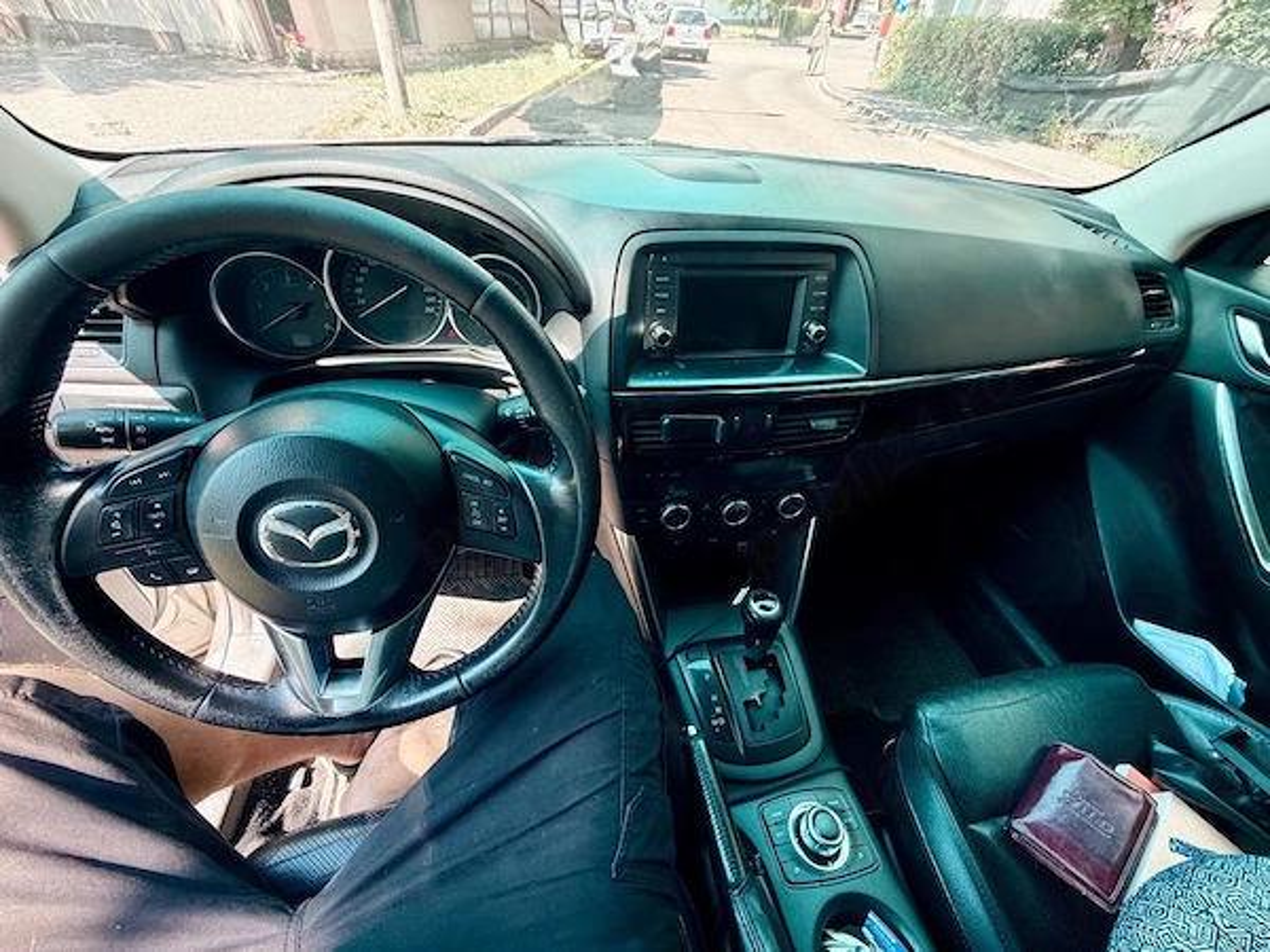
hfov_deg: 102.1
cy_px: 476
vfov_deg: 85.7
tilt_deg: -42.8
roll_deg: -3.9
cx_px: 635
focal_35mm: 14
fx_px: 514
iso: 200
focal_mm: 2.22
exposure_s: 1/121
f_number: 2.2
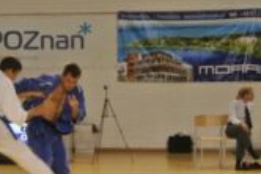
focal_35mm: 135
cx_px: 14
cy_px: 99
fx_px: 980
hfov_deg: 15.0
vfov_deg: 10.2
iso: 400
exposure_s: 1/60
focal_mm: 21.1
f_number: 5
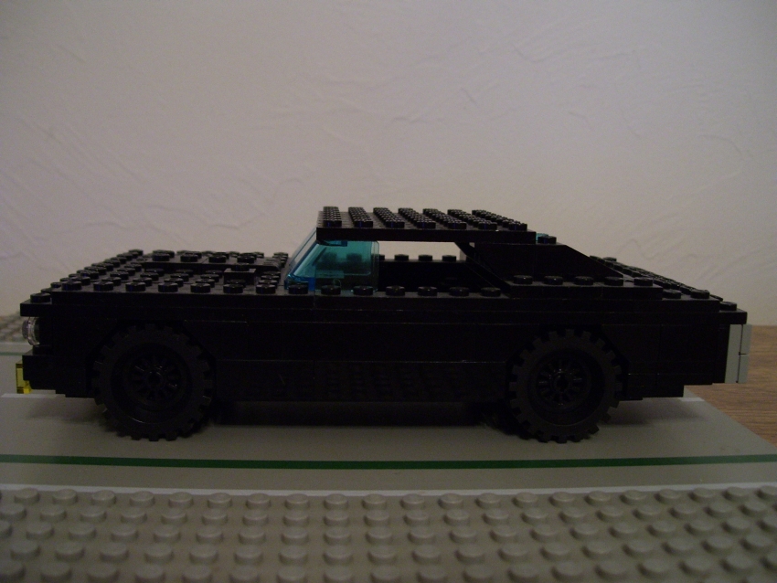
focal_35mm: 37
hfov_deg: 50.1
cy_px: 292
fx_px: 831
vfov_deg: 38.7
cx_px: 388
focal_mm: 6
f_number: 2.7
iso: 160
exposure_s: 1/8
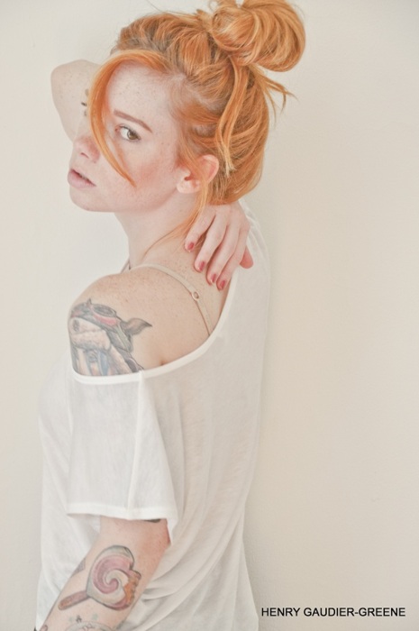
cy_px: 316
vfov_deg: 19.5
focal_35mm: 105
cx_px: 210
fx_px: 1838
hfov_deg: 13.0
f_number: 5.6
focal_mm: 70
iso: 400
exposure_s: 1/60
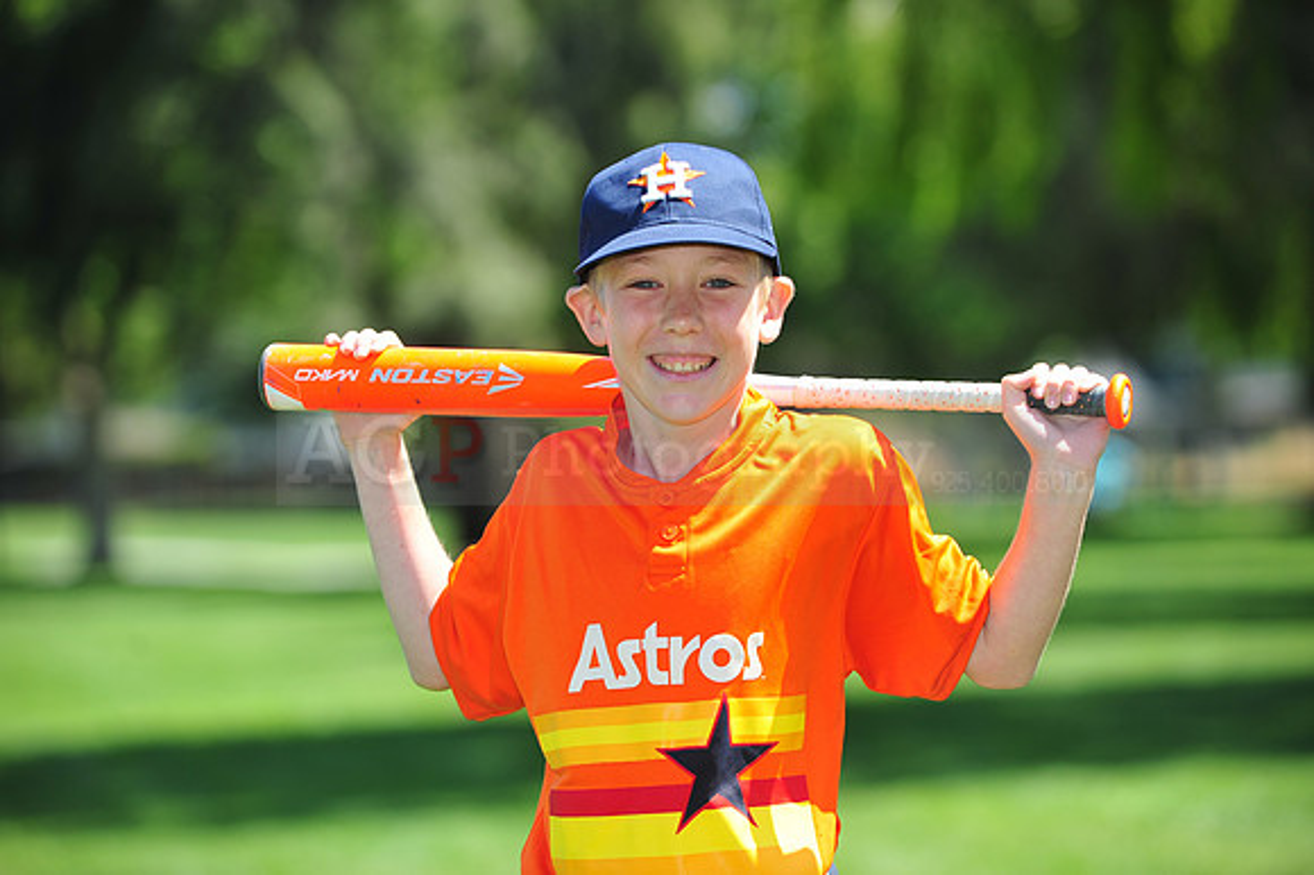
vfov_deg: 8.3
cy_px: 438
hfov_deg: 12.5
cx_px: 657
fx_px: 6019
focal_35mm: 165
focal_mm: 165
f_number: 4.5
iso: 200
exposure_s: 1/800
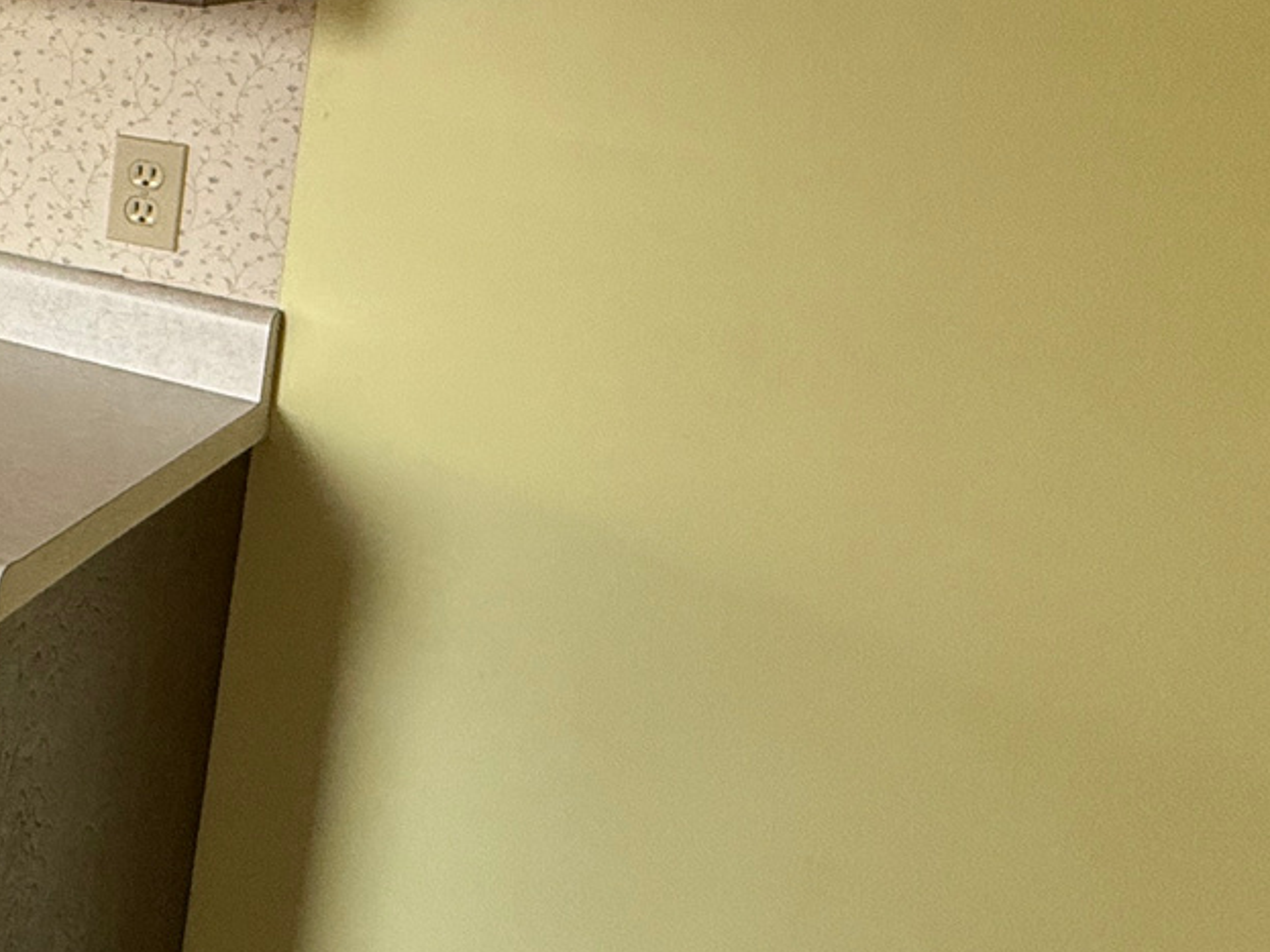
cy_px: 35
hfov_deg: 25.5
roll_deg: -2.9
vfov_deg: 29.7
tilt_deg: -8.1
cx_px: -795
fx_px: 1687
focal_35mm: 46
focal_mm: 2.22
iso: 200
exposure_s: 1/99
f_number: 2.2
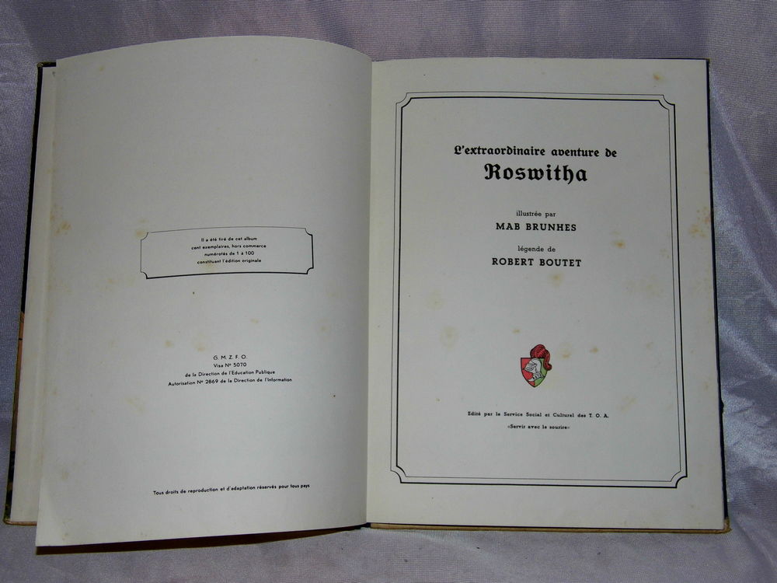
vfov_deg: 33.6
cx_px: 388
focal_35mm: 43
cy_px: 292
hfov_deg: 43.9
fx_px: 965
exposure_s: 1/60
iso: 100
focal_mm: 7.7
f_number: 3.5
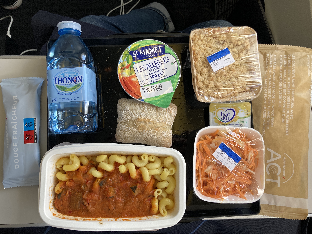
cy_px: 117
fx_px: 252
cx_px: 156
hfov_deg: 63.4
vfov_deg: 49.7
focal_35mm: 28
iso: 80
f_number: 1.8
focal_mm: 3.99
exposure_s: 1/113
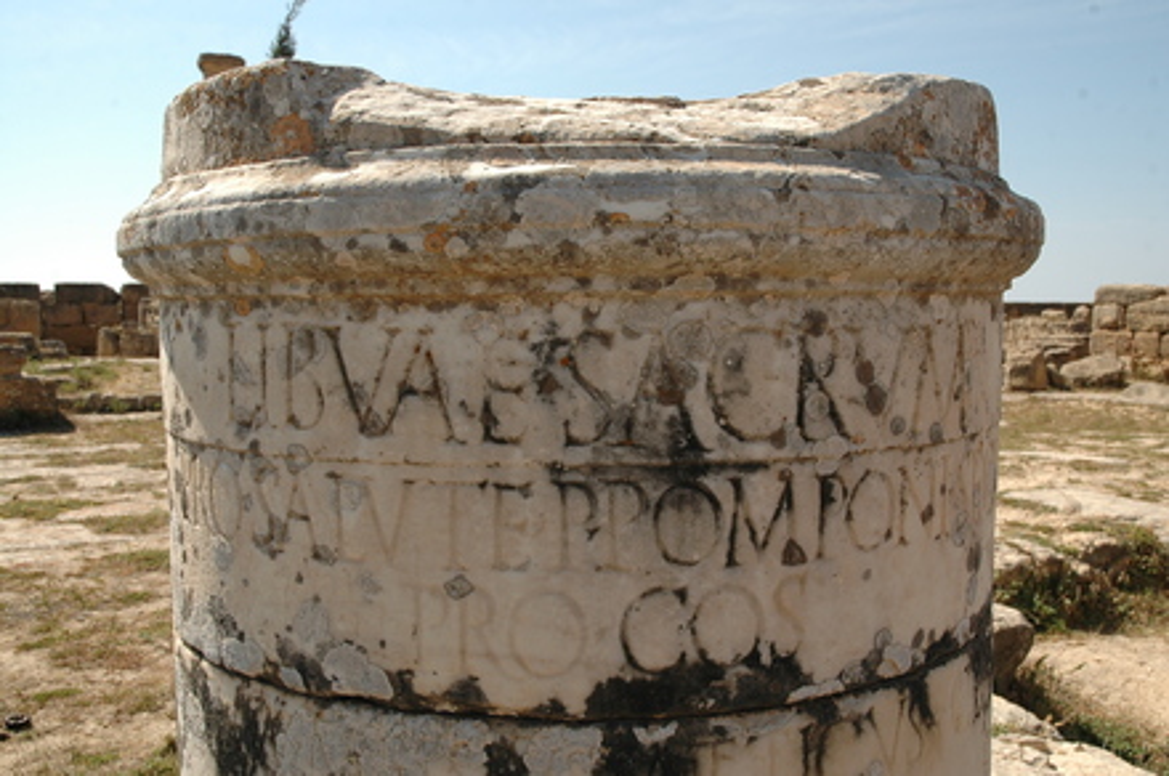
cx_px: 584
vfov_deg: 36.8
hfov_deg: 53.2
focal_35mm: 36
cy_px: 388
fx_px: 1167
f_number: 9
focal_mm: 24
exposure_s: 1/320
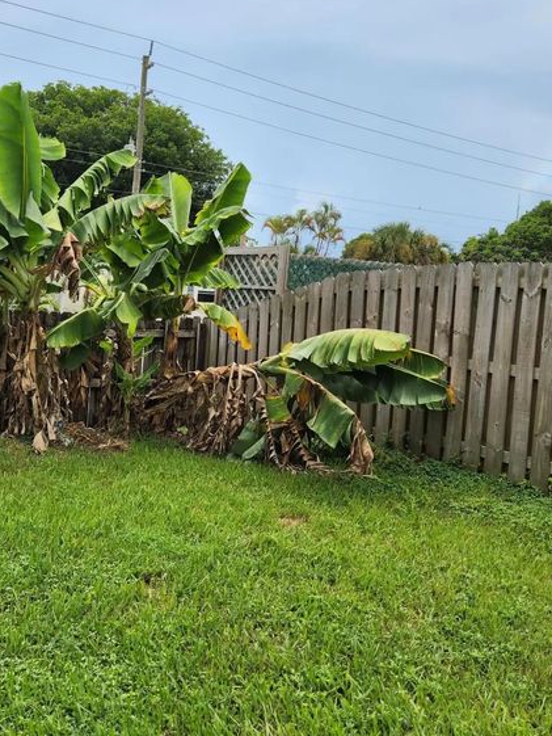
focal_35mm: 35
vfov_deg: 52.6
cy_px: 351
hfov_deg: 39.7
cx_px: 144
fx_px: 744
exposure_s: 1/611
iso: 20
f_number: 1.8
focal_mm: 5.4
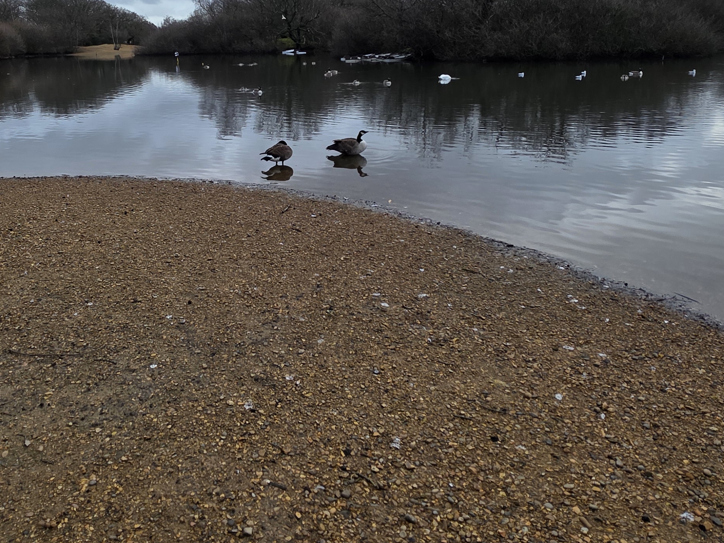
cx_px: 310
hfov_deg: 63.1
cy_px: 166
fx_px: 586
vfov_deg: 48.6
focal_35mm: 28
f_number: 1.9
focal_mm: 2.2
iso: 40
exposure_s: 1/713
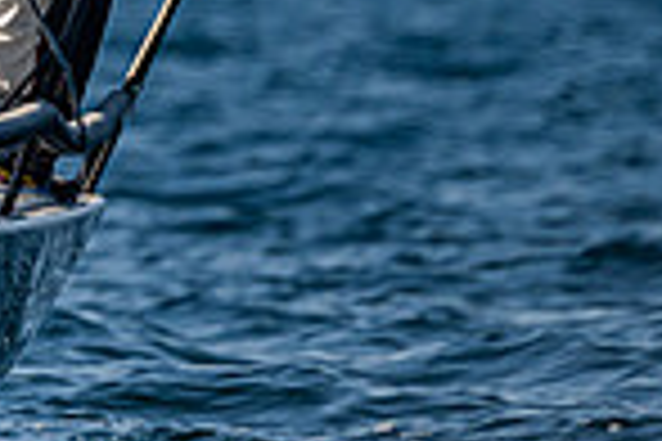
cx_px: -325
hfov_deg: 1.3
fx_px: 29990
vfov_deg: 0.8
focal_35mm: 1631
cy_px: -456
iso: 400
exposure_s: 1/2000
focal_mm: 340
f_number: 5.3
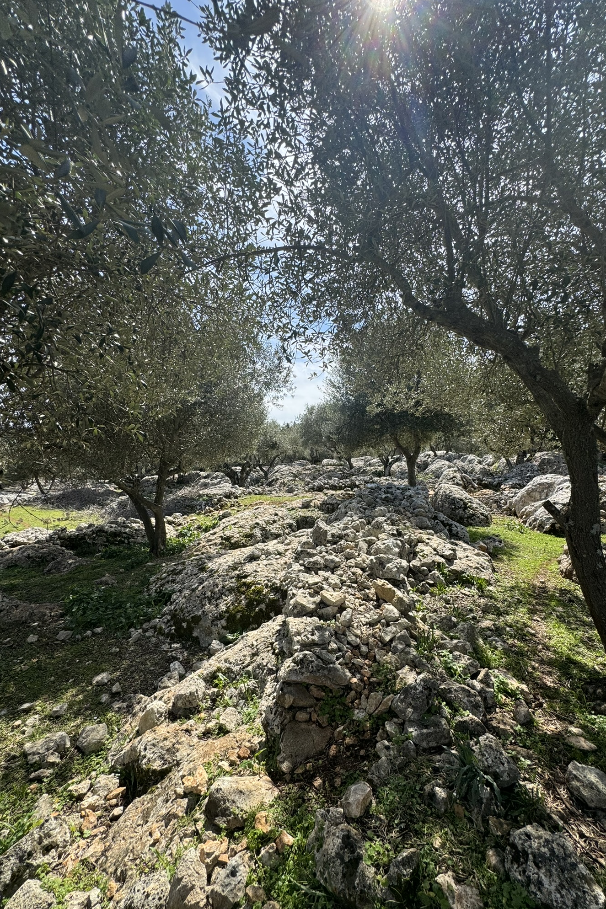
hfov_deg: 77.3
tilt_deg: -0.1
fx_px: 379
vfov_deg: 100.4
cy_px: 458
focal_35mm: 15
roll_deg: -1.4
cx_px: 306
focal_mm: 2.22
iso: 40
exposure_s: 1/1094
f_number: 2.2
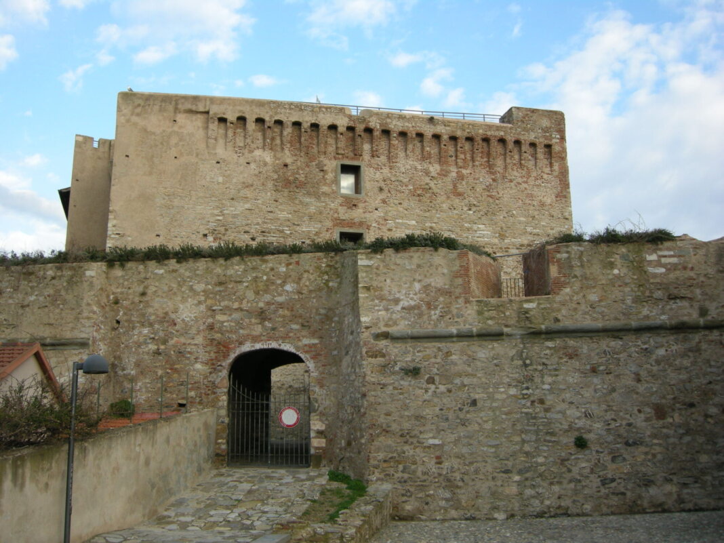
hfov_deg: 51.4
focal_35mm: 36
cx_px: 362
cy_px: 272
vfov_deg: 39.7
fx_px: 753
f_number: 3.8
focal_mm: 7.5
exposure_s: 1/138
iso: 64
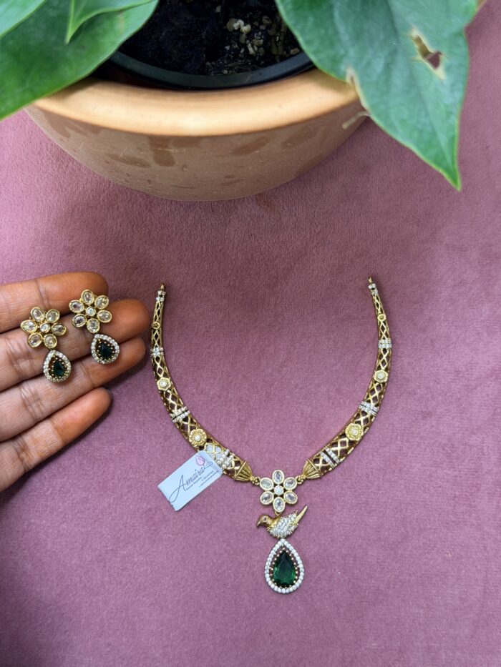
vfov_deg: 39.7
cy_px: 334
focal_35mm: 48
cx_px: 250
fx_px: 926
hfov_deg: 30.3
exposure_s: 1/60
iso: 125
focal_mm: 6.76
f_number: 1.78
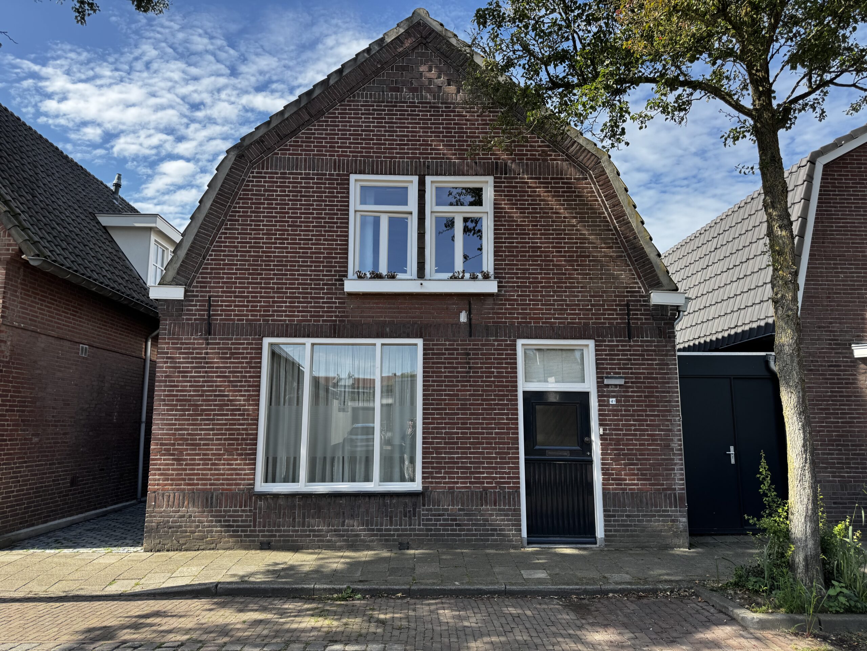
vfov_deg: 56.8
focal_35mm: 24
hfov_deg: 71.6
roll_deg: -1.0
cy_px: 326
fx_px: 601
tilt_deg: +8.1
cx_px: 434
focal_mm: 6.76
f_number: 1.78
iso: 80
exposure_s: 1/1488
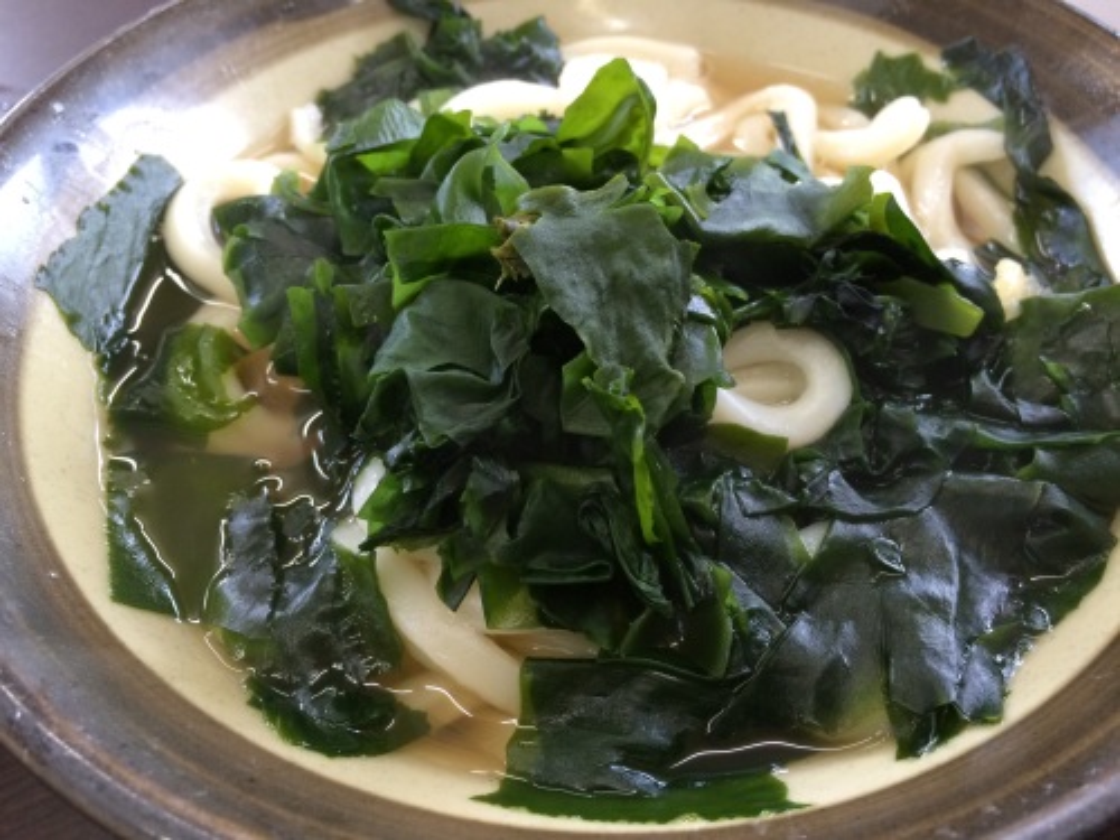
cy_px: 420
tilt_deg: -50.1
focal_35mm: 29
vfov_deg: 48.2
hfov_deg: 61.7
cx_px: 560
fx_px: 938
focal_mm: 4.15
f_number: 2.2
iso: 125
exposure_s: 1/30
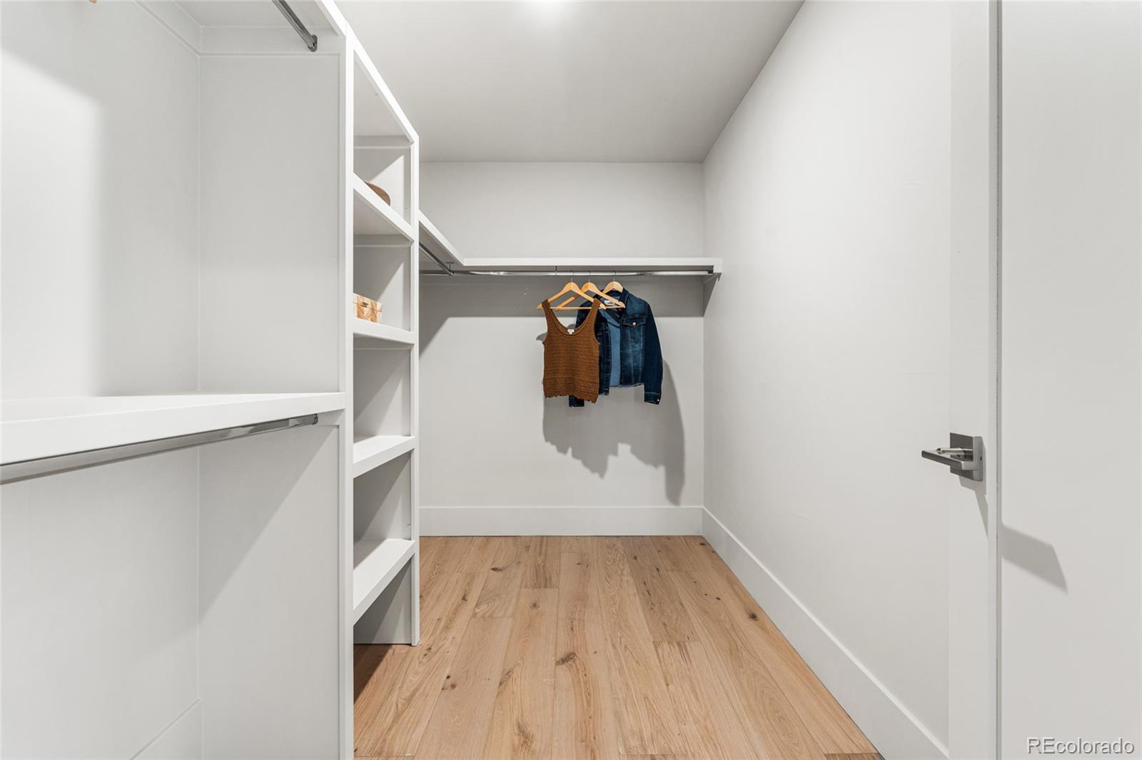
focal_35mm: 16
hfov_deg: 95.0
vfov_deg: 72.0
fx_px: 523
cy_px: 380
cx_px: 571
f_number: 8
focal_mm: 16.5
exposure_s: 1/2.5
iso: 640
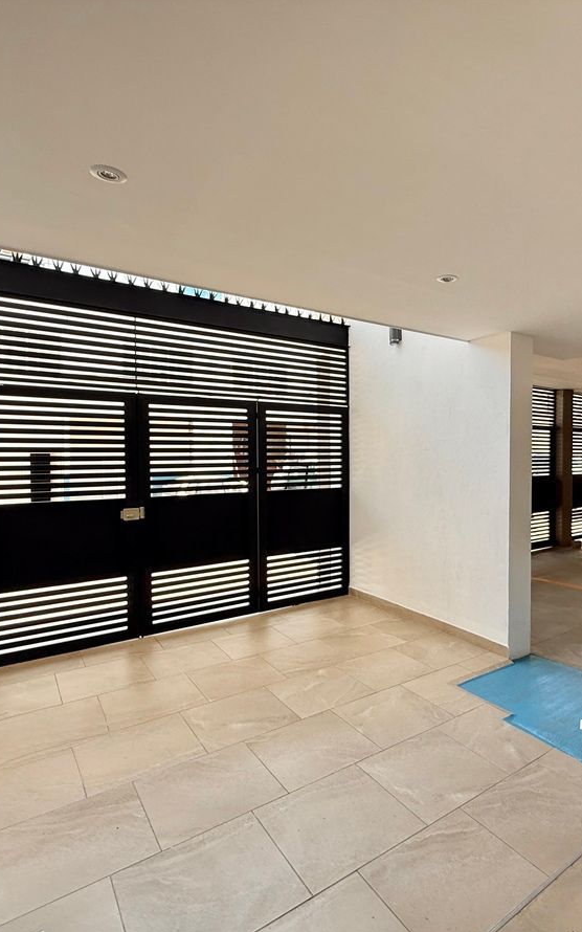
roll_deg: -1.2
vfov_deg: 85.1
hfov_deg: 58.1
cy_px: 468
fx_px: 508
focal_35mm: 20
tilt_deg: -0.6
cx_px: 397
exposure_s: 1/186
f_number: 2.2
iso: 50
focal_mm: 2.22
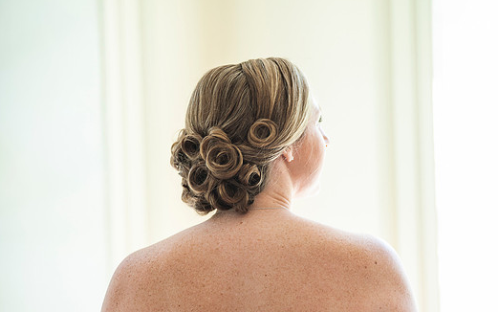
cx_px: 268
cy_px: 167
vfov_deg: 9.6
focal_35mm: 136
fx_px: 1846
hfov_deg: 15.4
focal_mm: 120
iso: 500
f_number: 2.8
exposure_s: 1/160
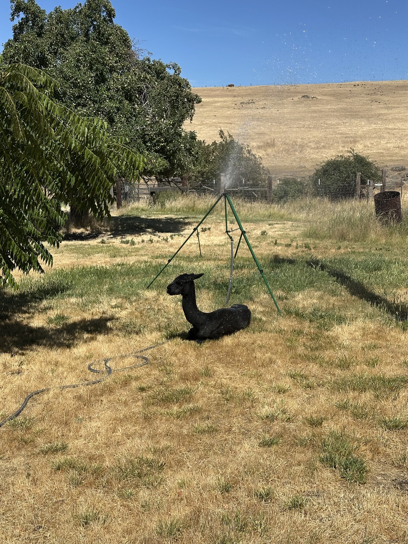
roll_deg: -1.3
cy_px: 272
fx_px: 754
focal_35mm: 48
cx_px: 204
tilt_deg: -8.8
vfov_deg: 39.7
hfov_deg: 30.3
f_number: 1.78
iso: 64
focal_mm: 6.86
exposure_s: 1/5556
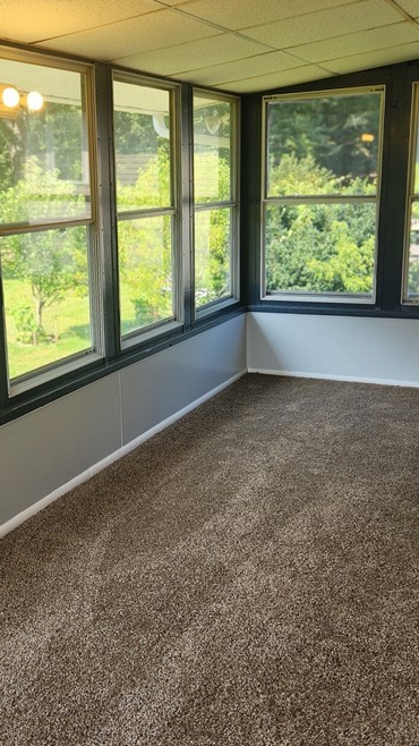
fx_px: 771
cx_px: 131
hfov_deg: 30.1
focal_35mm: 39
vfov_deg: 51.6
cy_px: 366
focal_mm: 5.4
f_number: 1.8
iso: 20
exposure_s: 1/213
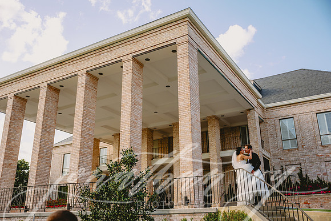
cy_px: 110
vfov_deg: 38.9
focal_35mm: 34
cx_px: 166
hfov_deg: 55.8
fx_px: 313
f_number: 2.8
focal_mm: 34
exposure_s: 1/2000
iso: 200
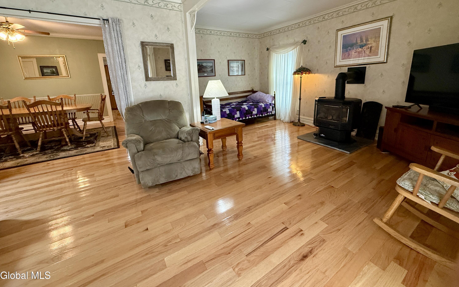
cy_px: 117
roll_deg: +2.5
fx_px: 188
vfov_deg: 74.1
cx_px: 231
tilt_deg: -11.1
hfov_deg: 101.5
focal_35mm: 15
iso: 400
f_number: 2.2
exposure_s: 1/60
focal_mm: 2.22
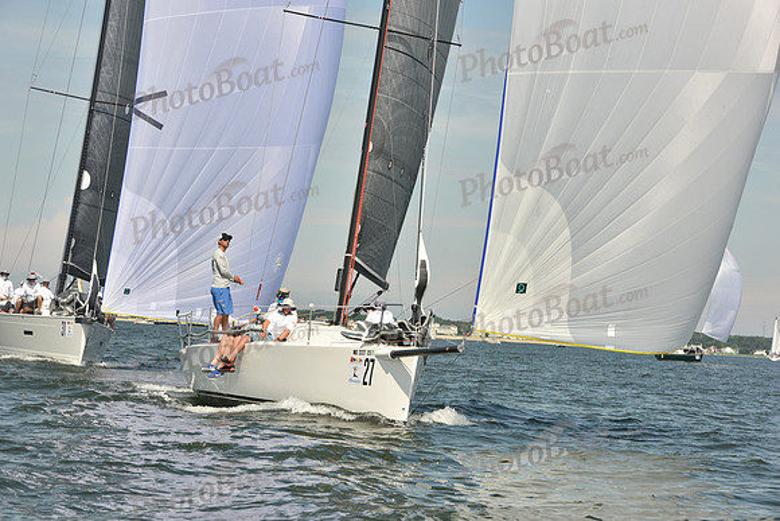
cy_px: 260
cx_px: 390
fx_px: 2709
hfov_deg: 16.4
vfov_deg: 11.0
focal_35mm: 125
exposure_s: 1/640
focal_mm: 125
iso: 320
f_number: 14
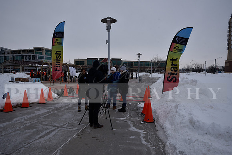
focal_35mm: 24
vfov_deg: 53.2
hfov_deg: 73.7
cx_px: 116
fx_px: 155
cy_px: 78
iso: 400
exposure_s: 1/400
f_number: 10
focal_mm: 24
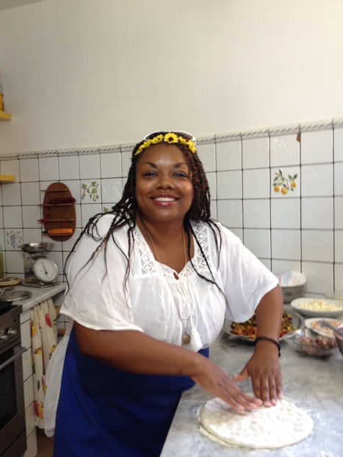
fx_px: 475
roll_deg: +1.4
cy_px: 231
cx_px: 170
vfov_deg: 51.3
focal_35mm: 36
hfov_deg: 39.7
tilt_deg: -7.0
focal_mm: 4.28
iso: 100
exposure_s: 1/20
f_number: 2.4
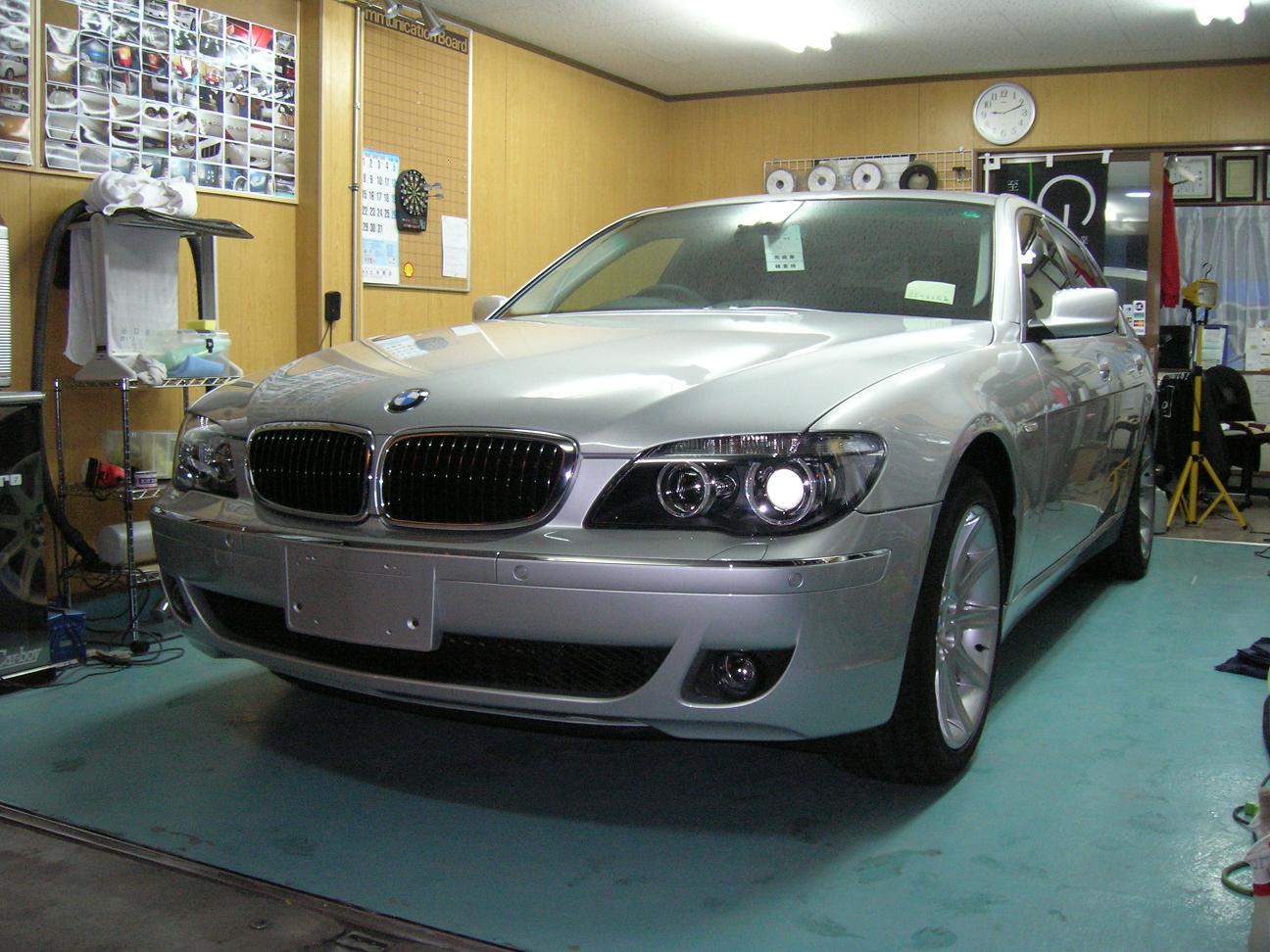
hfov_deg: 54.0
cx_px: 635
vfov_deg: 41.8
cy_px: 476
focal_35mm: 34
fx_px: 1247
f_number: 2.9
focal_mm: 5.7
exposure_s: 1/28.3
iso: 182
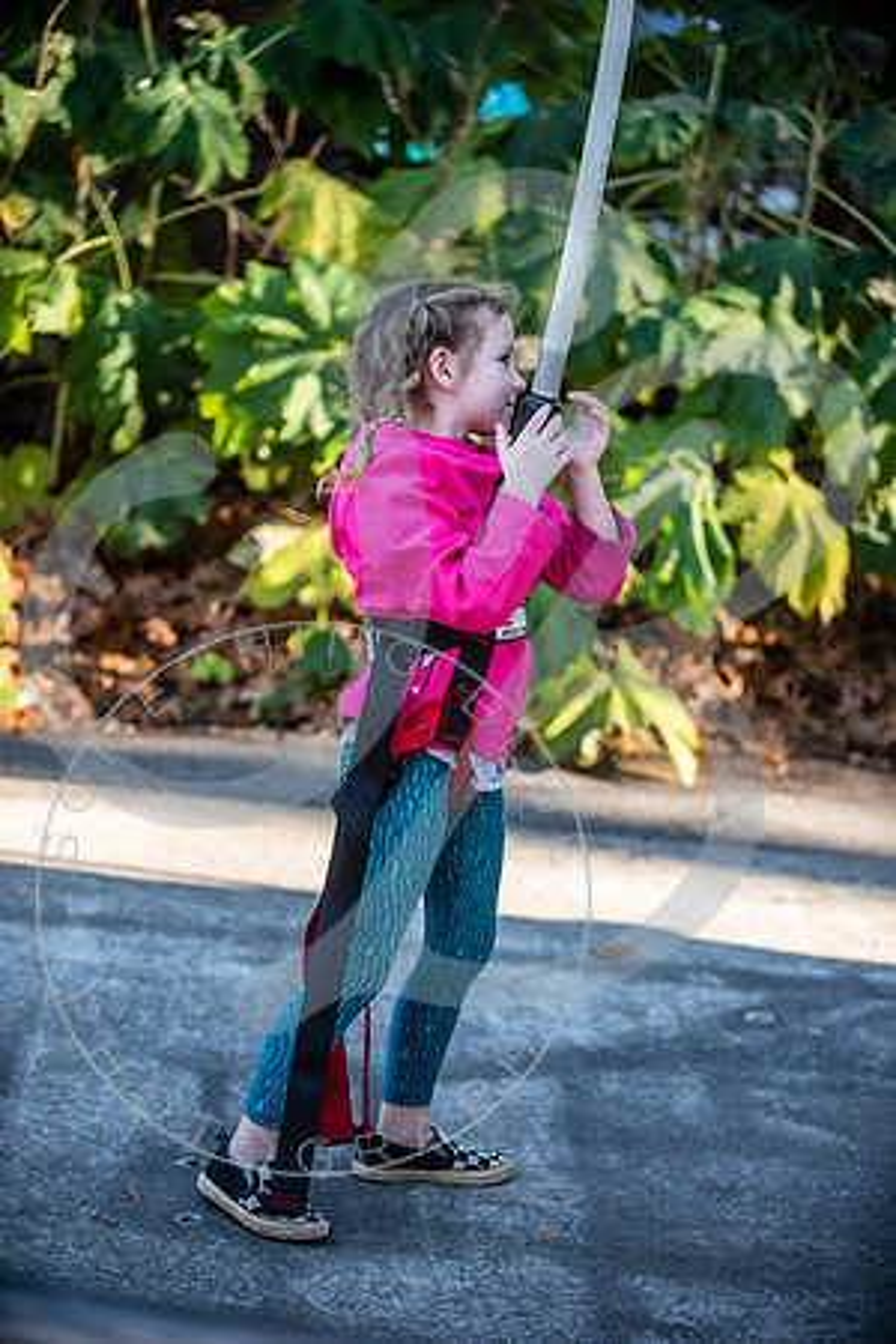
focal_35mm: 98
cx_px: 448
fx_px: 3658
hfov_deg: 14.0
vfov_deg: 20.8
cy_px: 672
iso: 320
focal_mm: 98
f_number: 2.8
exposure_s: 1/250
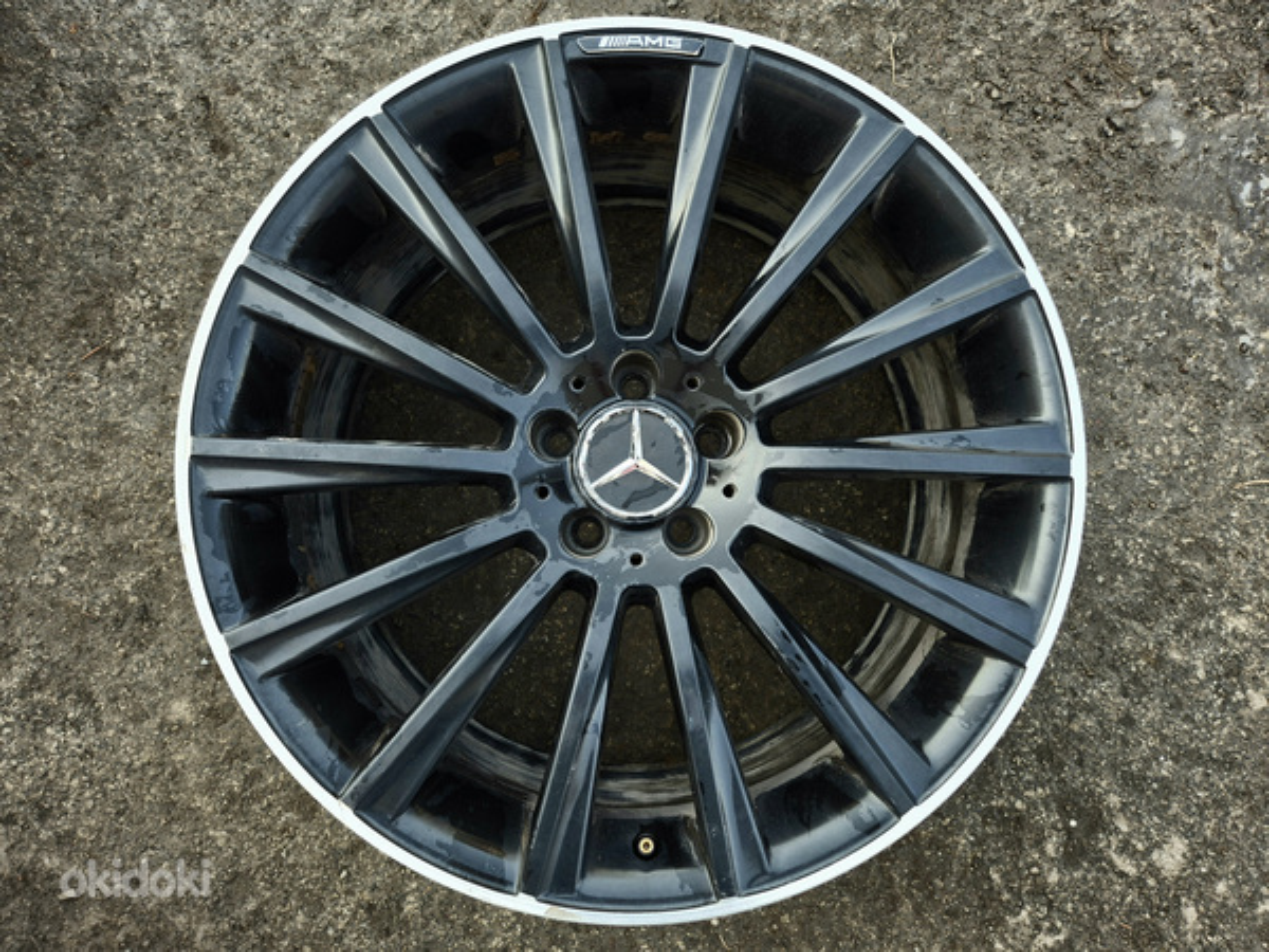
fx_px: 843
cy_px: 476
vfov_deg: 58.9
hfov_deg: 73.9
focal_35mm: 23
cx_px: 634
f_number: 1.8
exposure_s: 1/182
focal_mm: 5.4
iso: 50
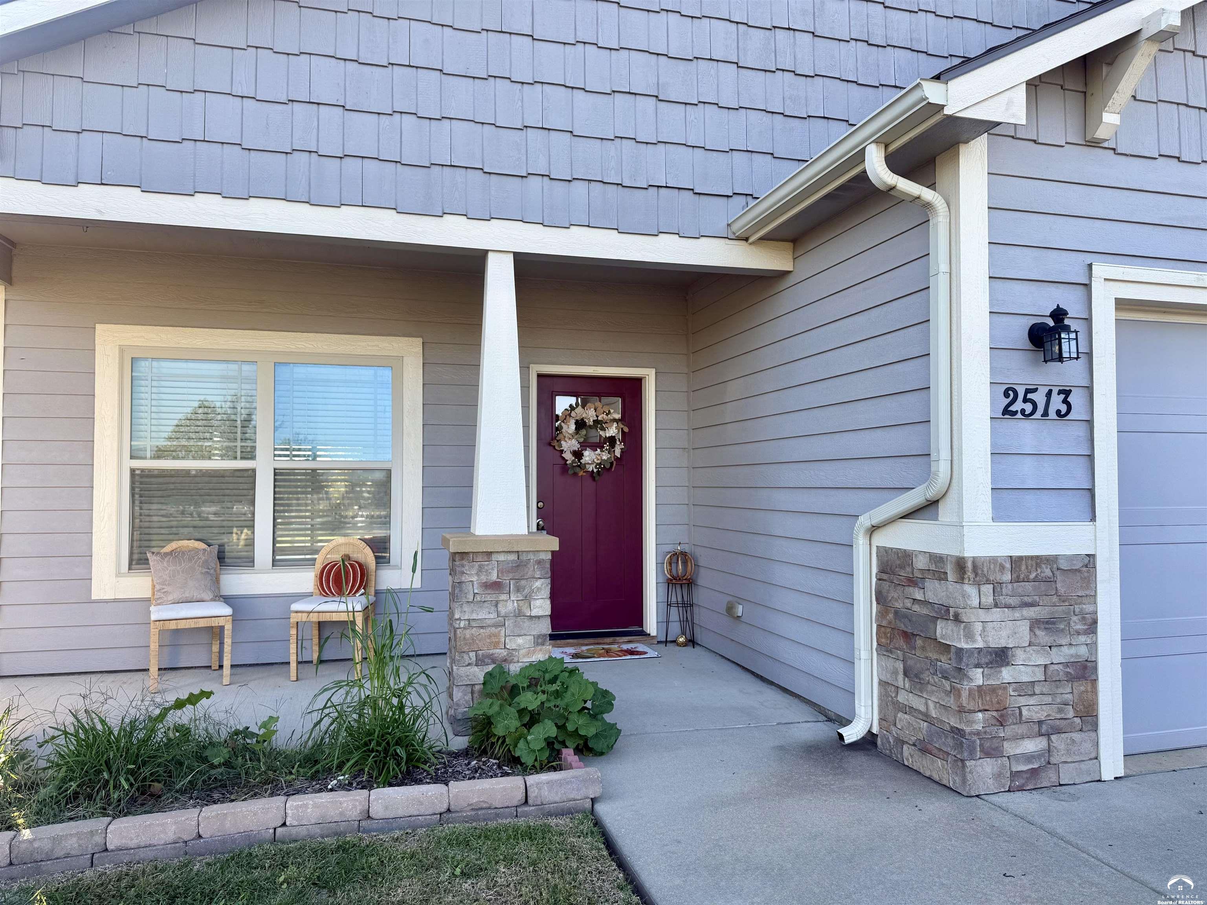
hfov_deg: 71.6
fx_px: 837
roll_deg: -0.3
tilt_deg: +2.1
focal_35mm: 24
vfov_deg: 56.8
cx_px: 604
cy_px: 452
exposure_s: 1/765
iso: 80
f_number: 1.78
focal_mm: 6.76
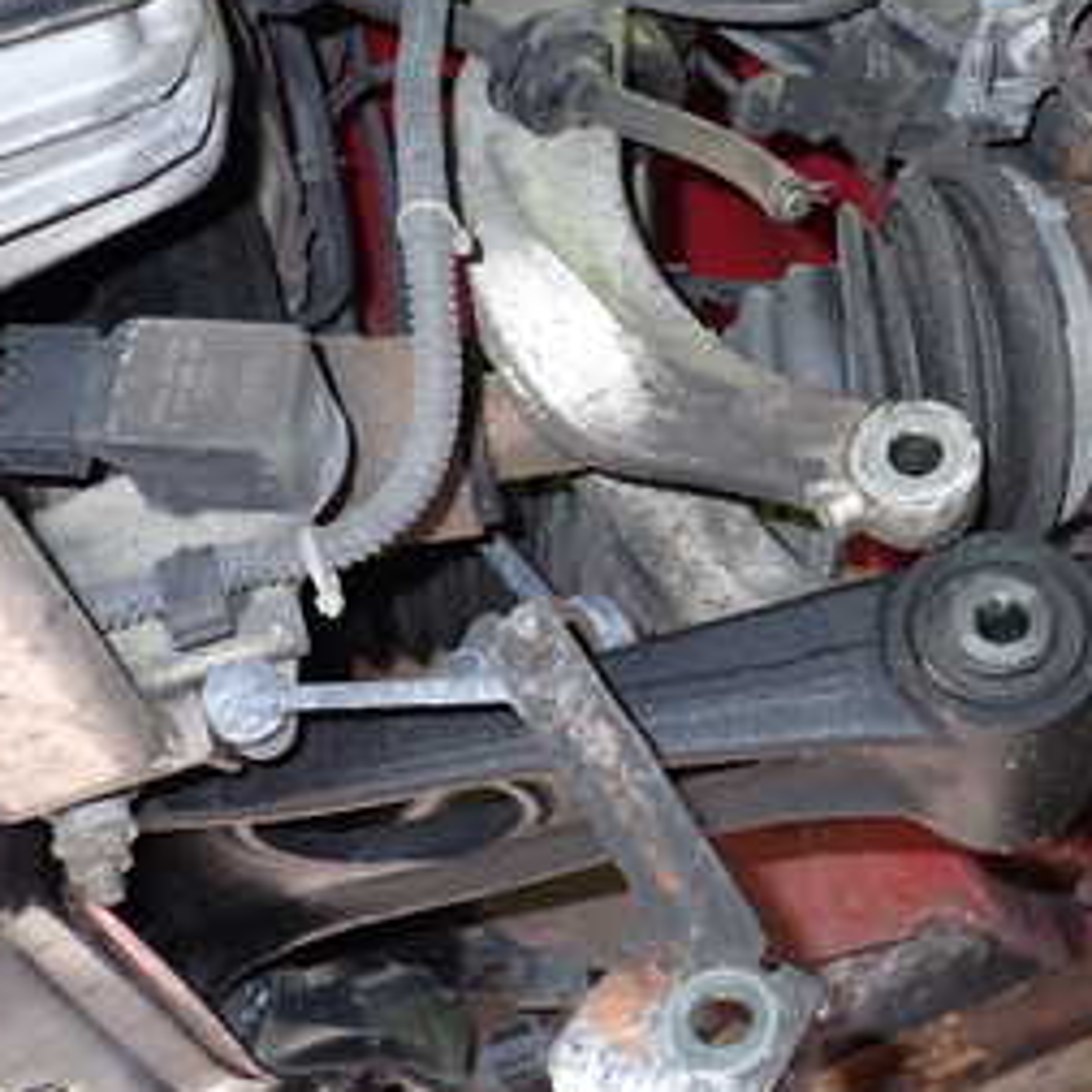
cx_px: 950
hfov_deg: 26.5
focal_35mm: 63
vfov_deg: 26.9
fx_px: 2248
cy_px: 255
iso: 200
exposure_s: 1/30
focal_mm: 5.4
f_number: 2.3
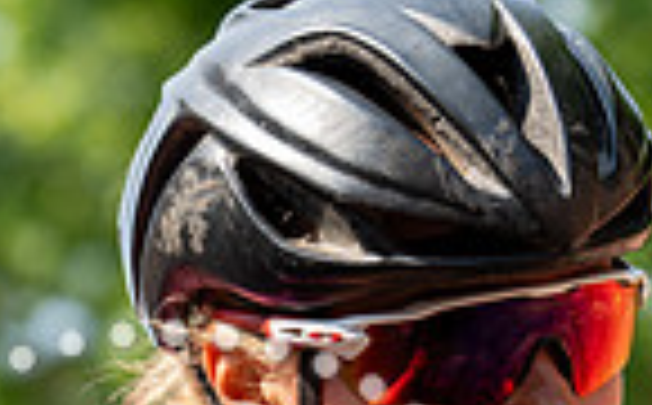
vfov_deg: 5.9
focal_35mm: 222
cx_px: 252
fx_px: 3937
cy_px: 360
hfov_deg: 9.5
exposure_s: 1/640
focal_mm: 70
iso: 200
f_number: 3.2
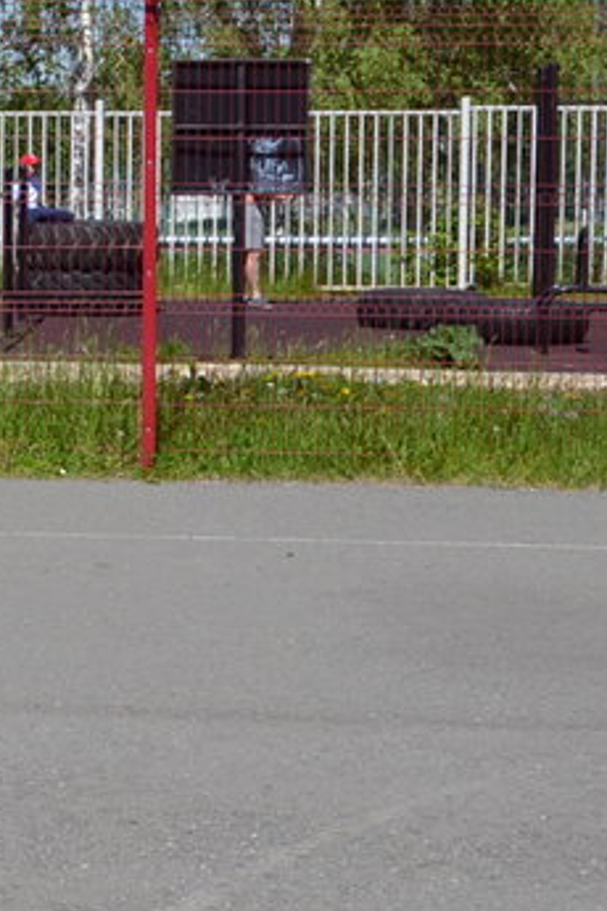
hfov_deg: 12.1
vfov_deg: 19.0
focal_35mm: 107
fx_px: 2706
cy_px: 302
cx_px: -335
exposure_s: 1/320
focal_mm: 24
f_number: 6.3
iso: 100
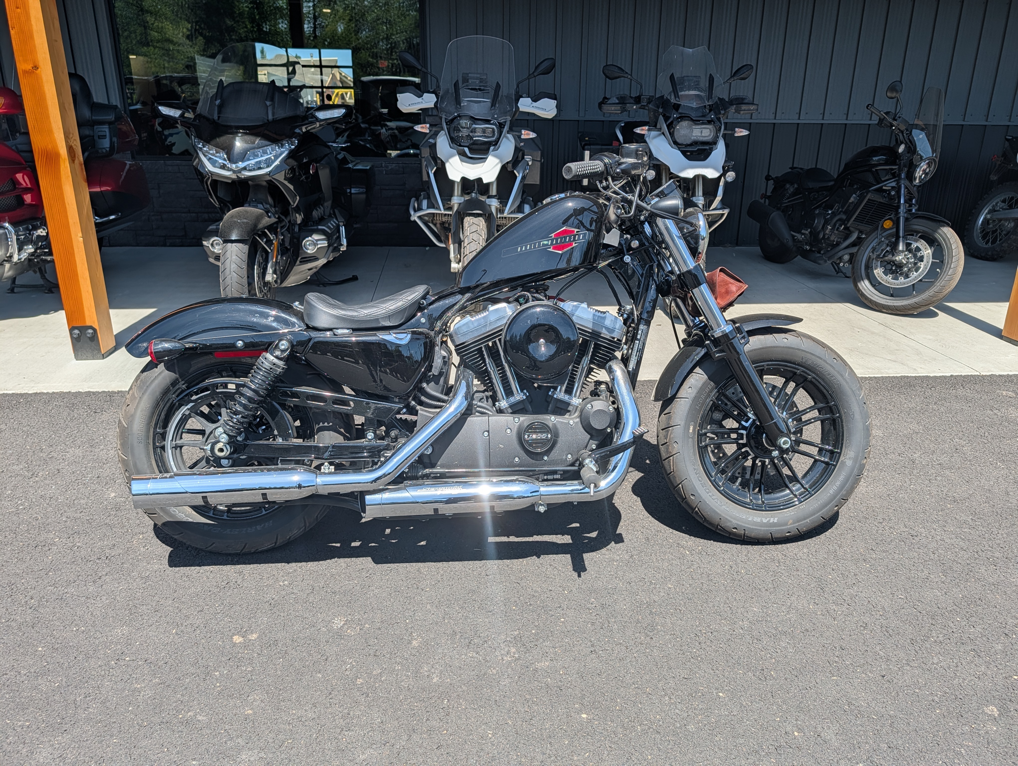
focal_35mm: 24
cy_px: 383
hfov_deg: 71.5
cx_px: 509
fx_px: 707
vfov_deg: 56.9
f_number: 1.68
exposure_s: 1/1111
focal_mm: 6.9
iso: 19
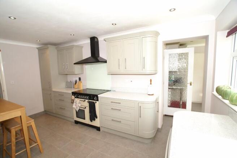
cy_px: 79
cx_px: 118
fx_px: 109
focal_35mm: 16
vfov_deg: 71.9
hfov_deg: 95.0
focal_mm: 11
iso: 200
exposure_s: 1/60
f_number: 4.5
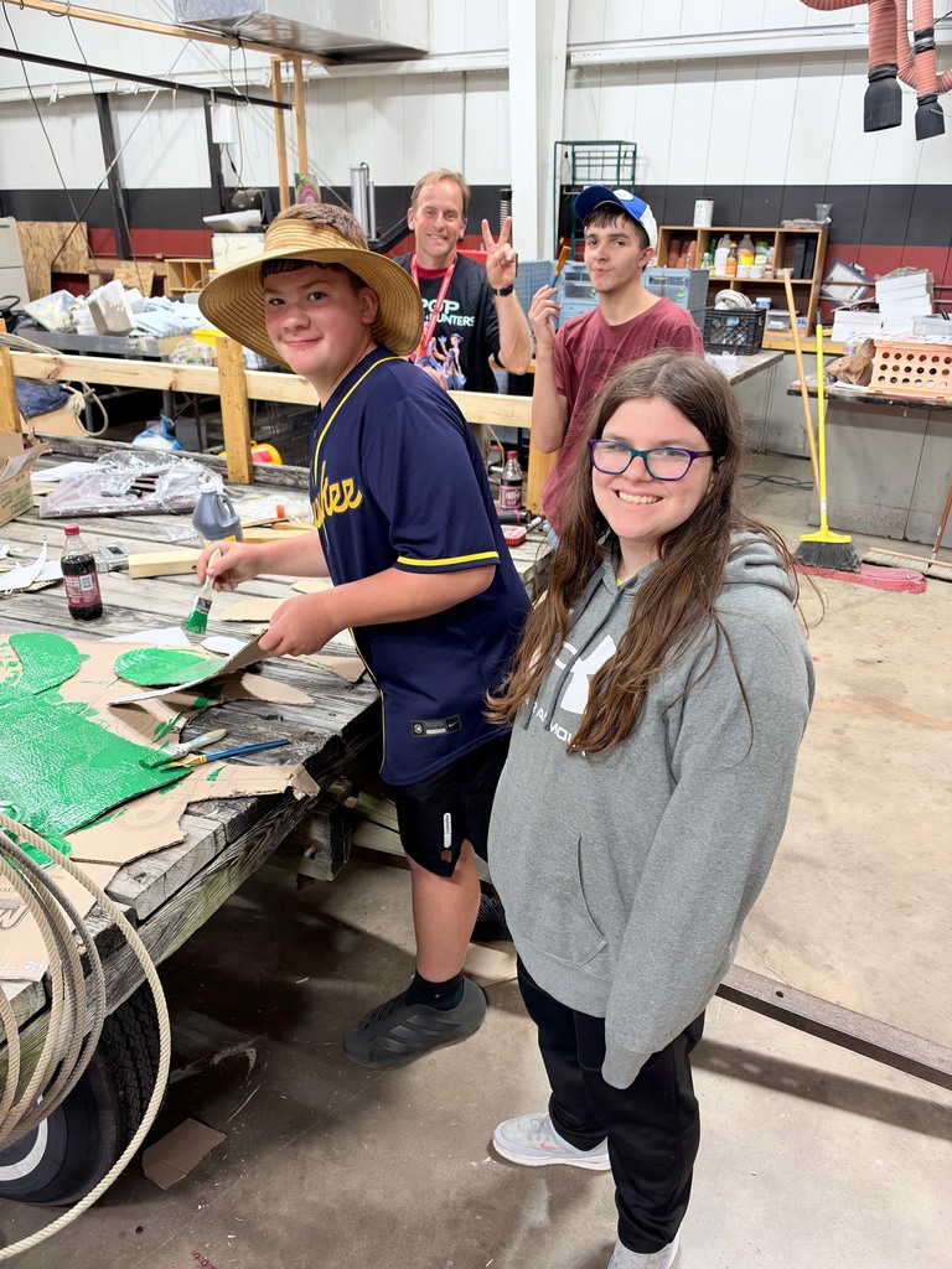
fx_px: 880
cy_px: 634
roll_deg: -0.3
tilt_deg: -24.6
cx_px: 476
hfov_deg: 56.8
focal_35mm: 24
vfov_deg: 71.6
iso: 320
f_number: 1.8
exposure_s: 1/60
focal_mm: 6.93
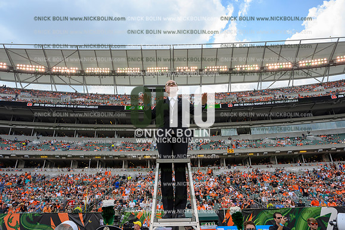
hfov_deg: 73.7
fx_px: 230
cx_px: 172
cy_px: 115
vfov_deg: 53.2
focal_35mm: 24
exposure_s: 1/100
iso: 80
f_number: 7.1
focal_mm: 24
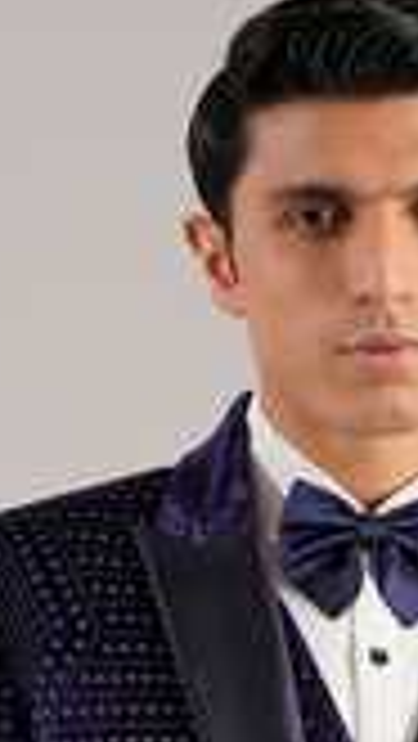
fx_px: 4584
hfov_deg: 5.2
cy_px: 1068
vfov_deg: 9.0
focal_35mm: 233
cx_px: 351
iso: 250
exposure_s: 1/125
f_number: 4.5
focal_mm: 70
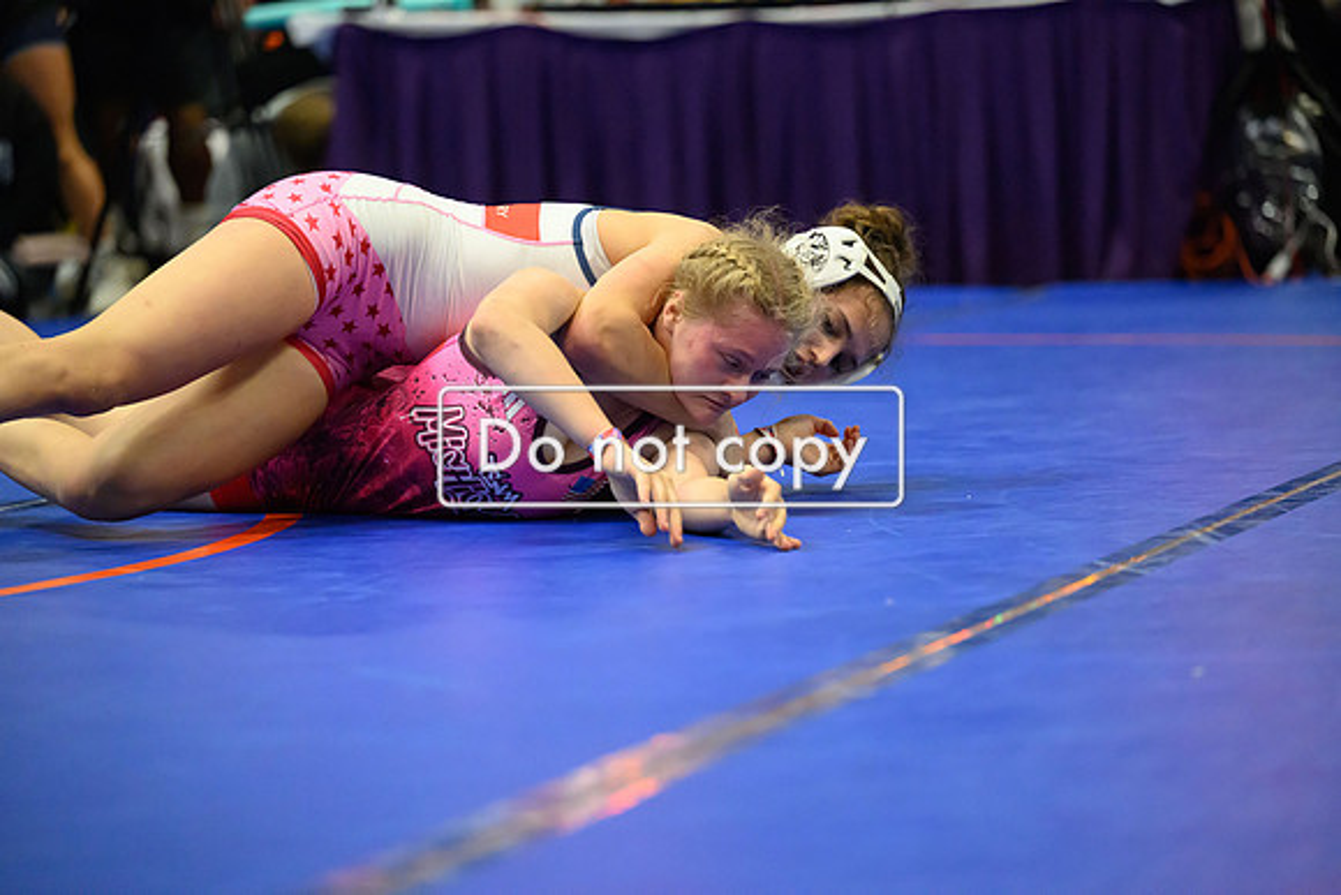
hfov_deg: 15.2
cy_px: 448
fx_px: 5030
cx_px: 670
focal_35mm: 135
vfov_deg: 10.2
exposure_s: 1/800
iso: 11400
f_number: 2.8
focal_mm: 135
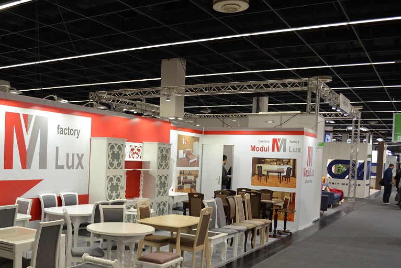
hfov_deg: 50.9
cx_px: 131
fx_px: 412
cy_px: 180
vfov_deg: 35.6
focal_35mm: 37
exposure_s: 1/30
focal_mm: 18
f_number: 3.5
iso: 400
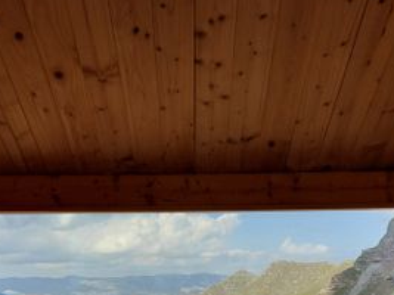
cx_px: 179
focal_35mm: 46
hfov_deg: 41.2
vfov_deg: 30.0
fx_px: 523
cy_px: 270
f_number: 1.8
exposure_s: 1/907
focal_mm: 5.23
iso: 25
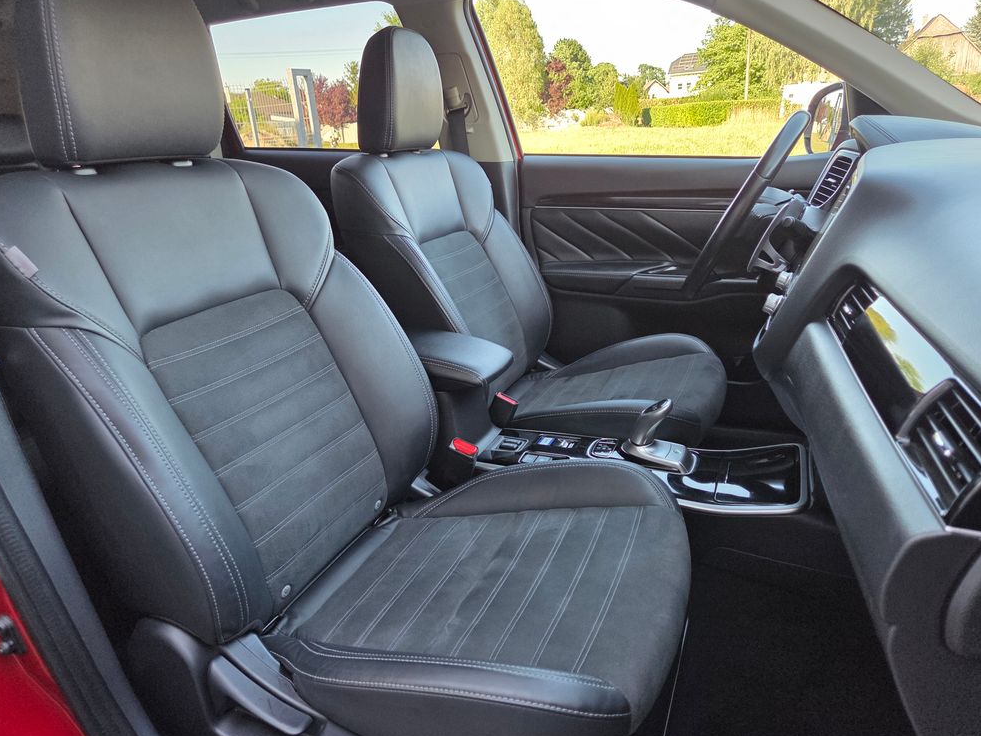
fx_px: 680
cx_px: 502
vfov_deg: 56.8
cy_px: 380
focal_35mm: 24
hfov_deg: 71.6
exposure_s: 1/180
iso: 125
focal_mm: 5.4
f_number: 1.8
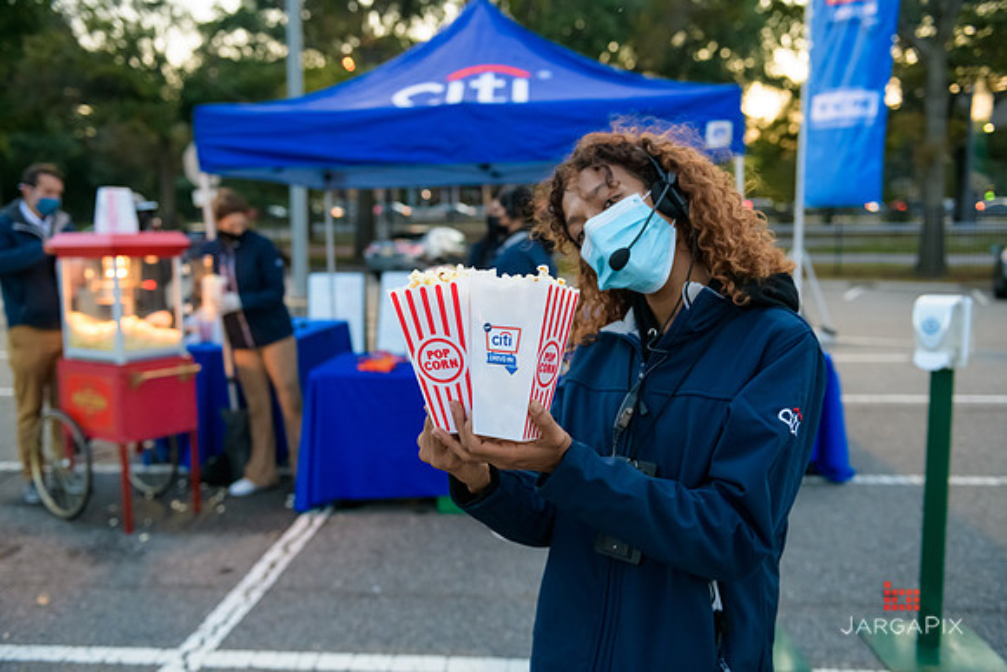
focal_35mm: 32
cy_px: 336
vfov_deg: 41.1
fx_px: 895
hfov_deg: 58.7
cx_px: 504
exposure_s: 1/125
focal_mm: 32
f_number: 3.2
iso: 1600
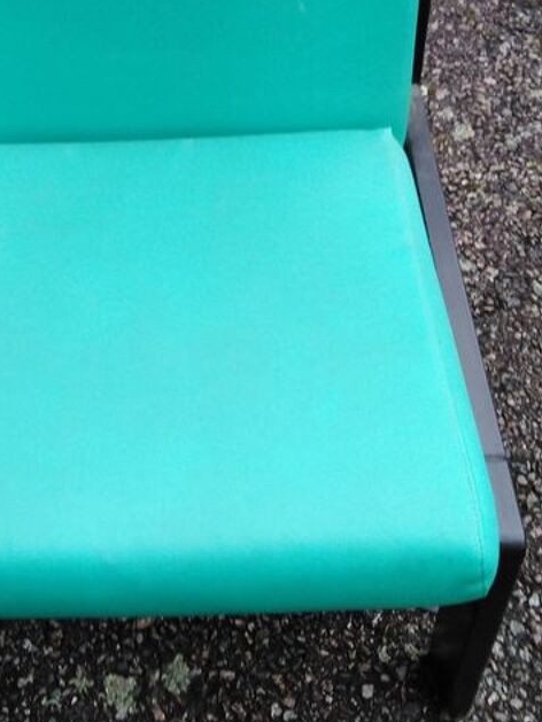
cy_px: 273
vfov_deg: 36.0
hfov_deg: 27.4
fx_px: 1106
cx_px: 186
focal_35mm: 53
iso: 199
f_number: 2.2
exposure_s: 1/100
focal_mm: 3.37
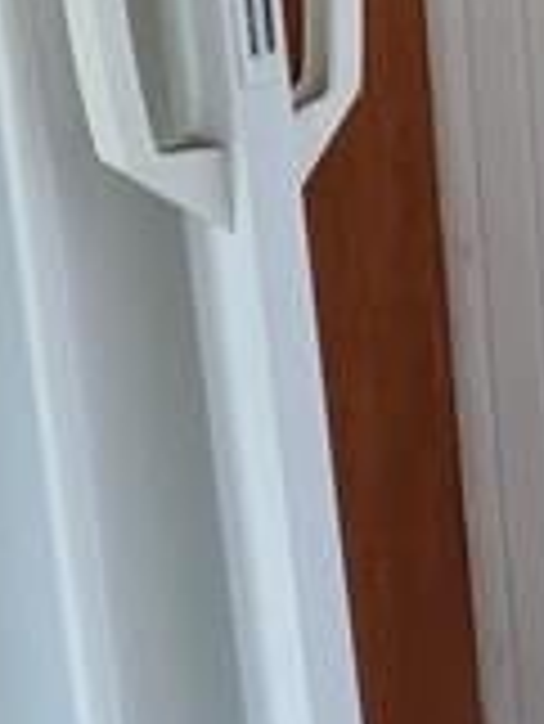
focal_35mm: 155
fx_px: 3244
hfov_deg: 8.7
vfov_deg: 12.2
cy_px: -306
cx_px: 1290
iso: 640
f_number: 1.5
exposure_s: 1/40
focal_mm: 4.3
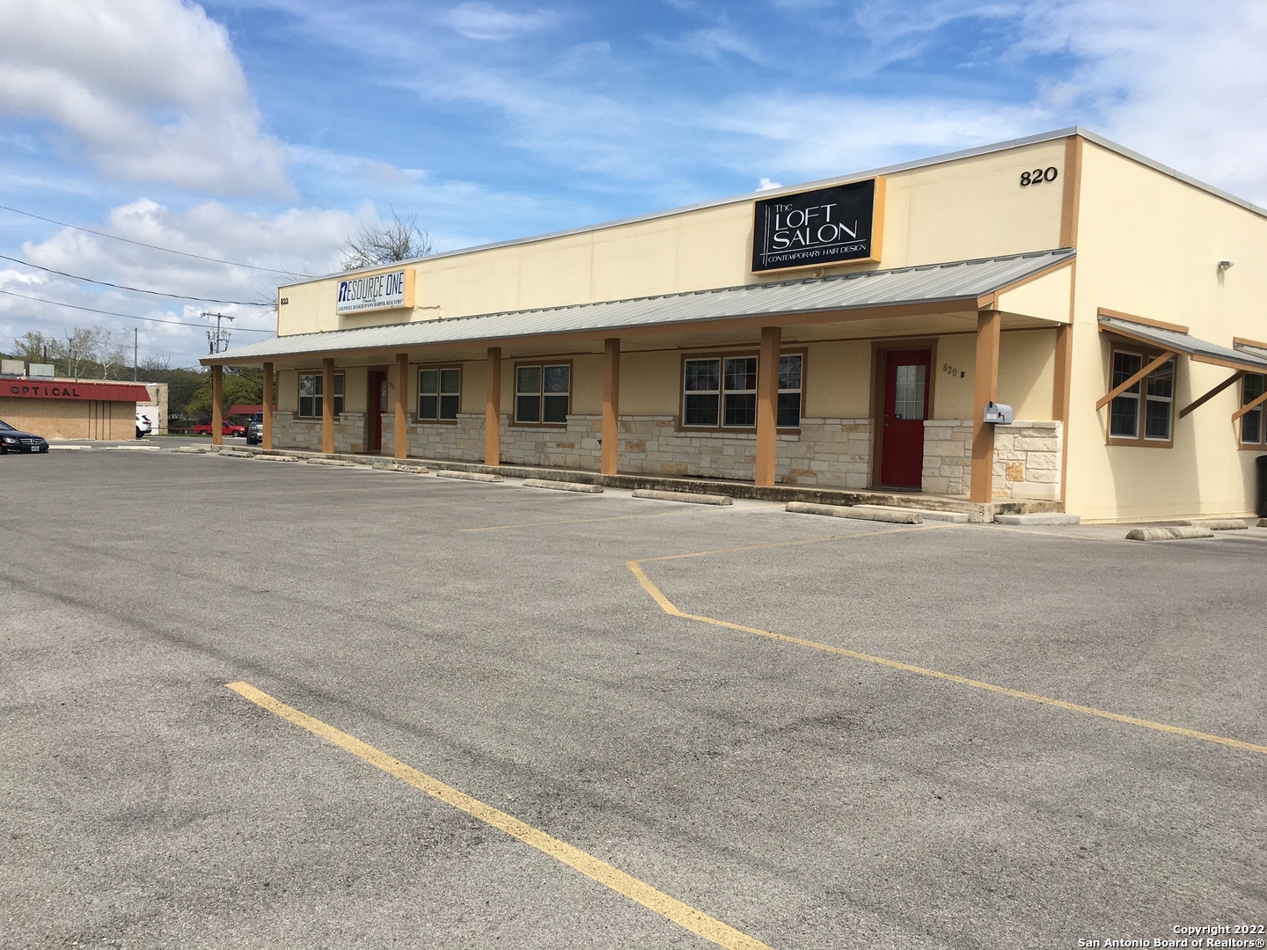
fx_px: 1061
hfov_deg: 61.7
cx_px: 634
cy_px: 475
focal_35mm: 29
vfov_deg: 48.2
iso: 25
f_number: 2.2
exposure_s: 1/2198
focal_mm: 4.15
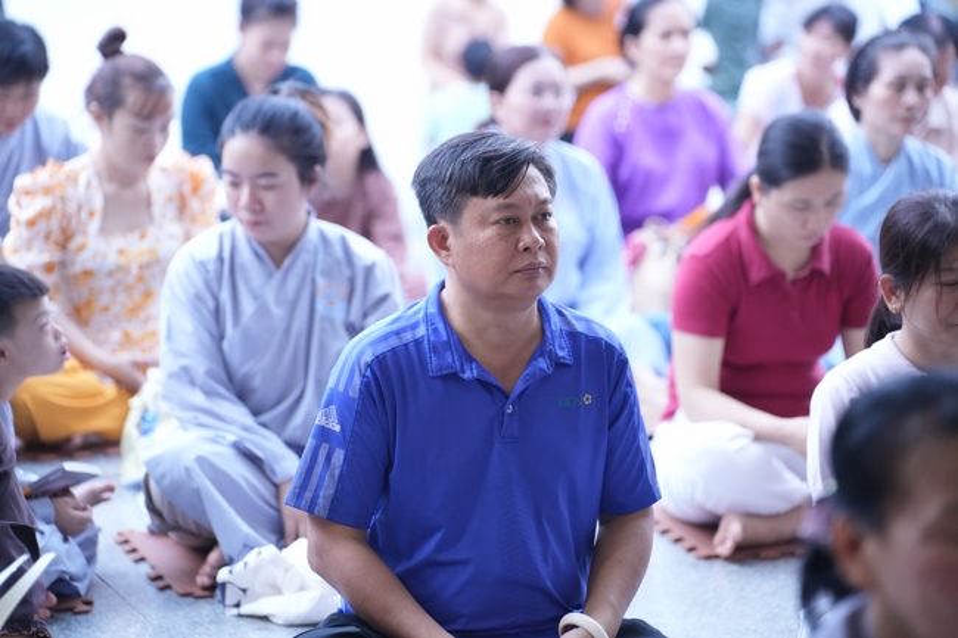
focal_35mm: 119
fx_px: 3166
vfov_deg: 11.5
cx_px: 479
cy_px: 319
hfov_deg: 17.2
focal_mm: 119
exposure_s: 1/250
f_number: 2.8
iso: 5000
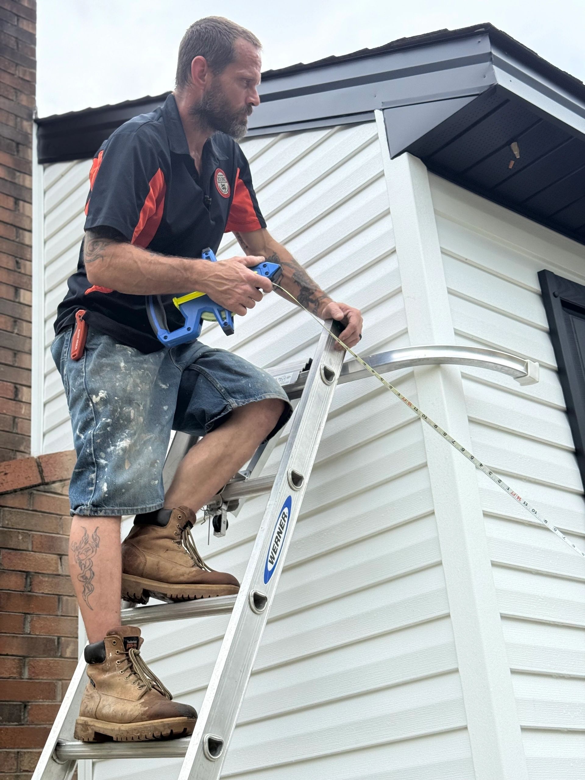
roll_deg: +3.2
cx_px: 292
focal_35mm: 48
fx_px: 1082
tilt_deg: +24.0
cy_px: 390
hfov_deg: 30.3
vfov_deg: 39.7
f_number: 1.78
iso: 80
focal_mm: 6.76
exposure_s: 1/2033
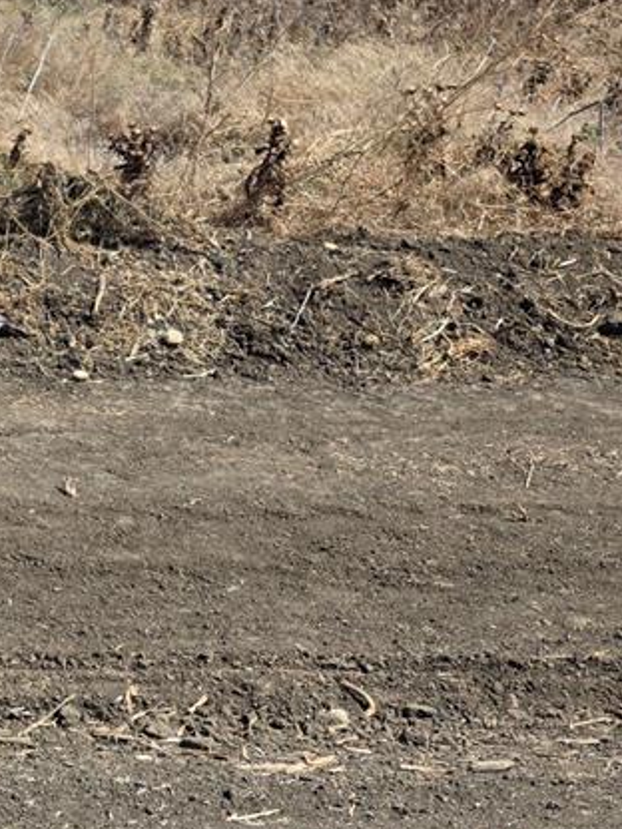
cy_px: 277
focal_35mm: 83
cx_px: -424
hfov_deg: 15.7
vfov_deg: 23.5
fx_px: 1989
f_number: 1.7
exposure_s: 1/7061
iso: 80
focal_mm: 6.3
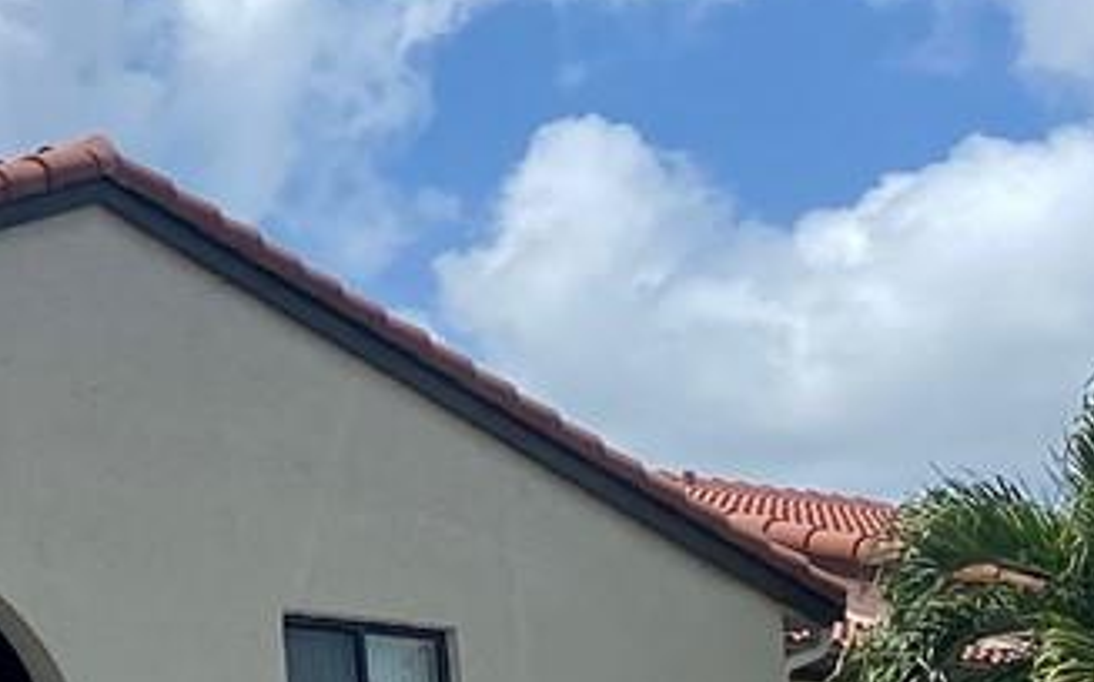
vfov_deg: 9.7
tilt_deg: +13.6
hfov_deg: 13.0
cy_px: 301
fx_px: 4023
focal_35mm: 135
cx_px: -1241
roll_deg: -0.7
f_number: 1.8
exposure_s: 1/4115
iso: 32
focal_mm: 4.25
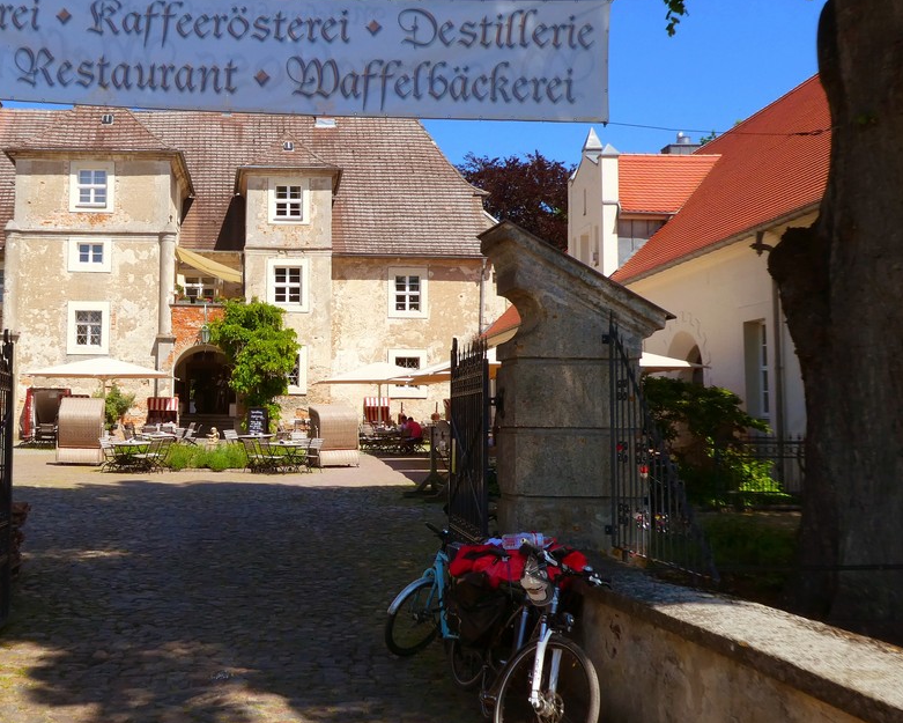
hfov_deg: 42.5
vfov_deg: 35.7
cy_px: 330
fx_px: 1123
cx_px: 230
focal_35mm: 42
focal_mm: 5
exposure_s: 1/800
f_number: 3.5
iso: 80
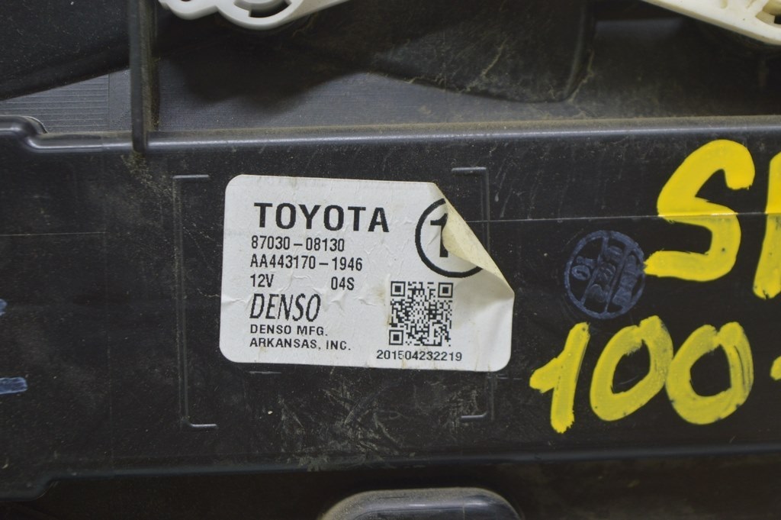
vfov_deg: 16.5
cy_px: 260
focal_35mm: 82
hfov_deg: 24.6
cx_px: 390
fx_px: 1788
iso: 400
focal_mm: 55
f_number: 5.6
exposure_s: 1/20
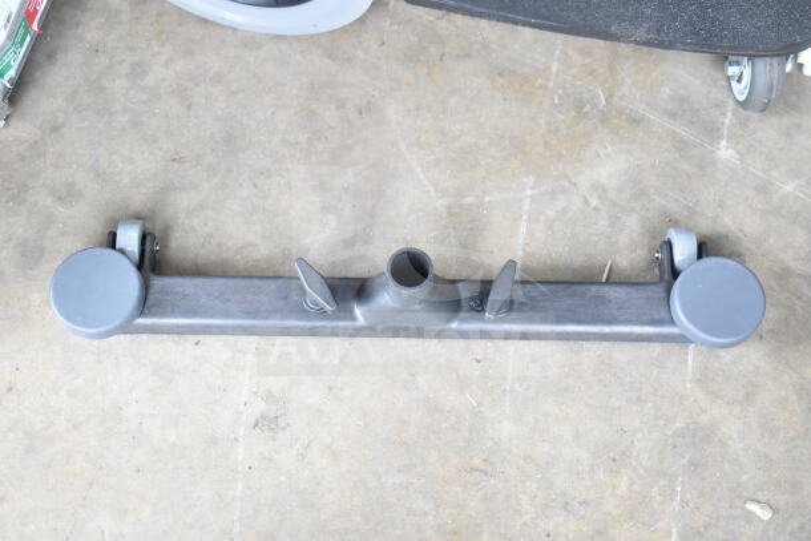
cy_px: 270
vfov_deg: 23.8
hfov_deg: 35.0
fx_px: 1284
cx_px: 406
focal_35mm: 57
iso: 1600
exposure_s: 1/80
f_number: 4.8
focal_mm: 38
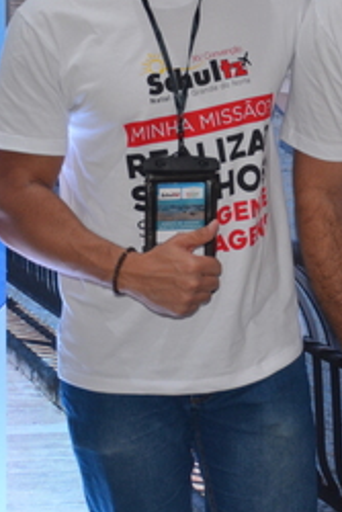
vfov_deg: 18.5
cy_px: 70
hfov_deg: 12.5
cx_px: 295
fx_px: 1551
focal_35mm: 109
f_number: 3.8
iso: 560
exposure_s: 1/60
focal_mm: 26
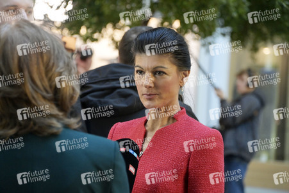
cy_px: 96
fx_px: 1203
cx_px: 144
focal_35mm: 150
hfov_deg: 13.7
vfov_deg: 9.1
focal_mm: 150
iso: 8000
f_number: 5.6
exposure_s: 1/250
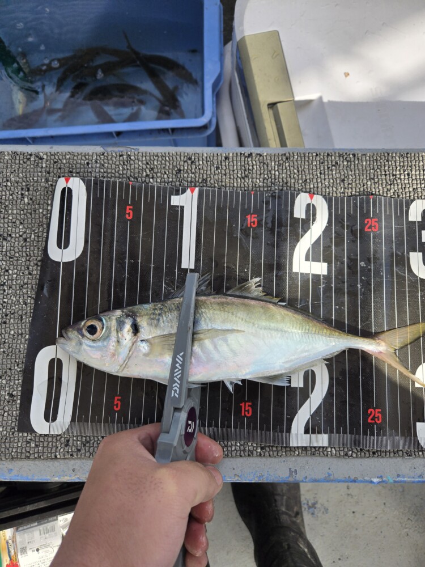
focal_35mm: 23
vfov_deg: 73.9
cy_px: 284
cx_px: 212
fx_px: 377
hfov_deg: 58.9
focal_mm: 5.4
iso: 25
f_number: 1.8
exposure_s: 1/550
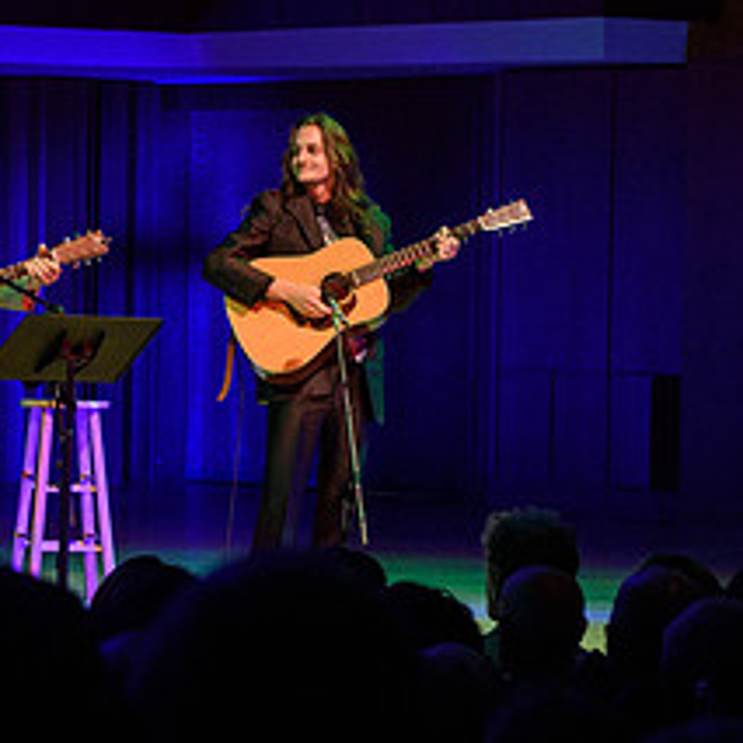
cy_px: 331
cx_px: -218
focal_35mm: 203
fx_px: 4930
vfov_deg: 8.6
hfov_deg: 8.5
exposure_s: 1/200
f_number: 5
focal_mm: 70
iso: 2500
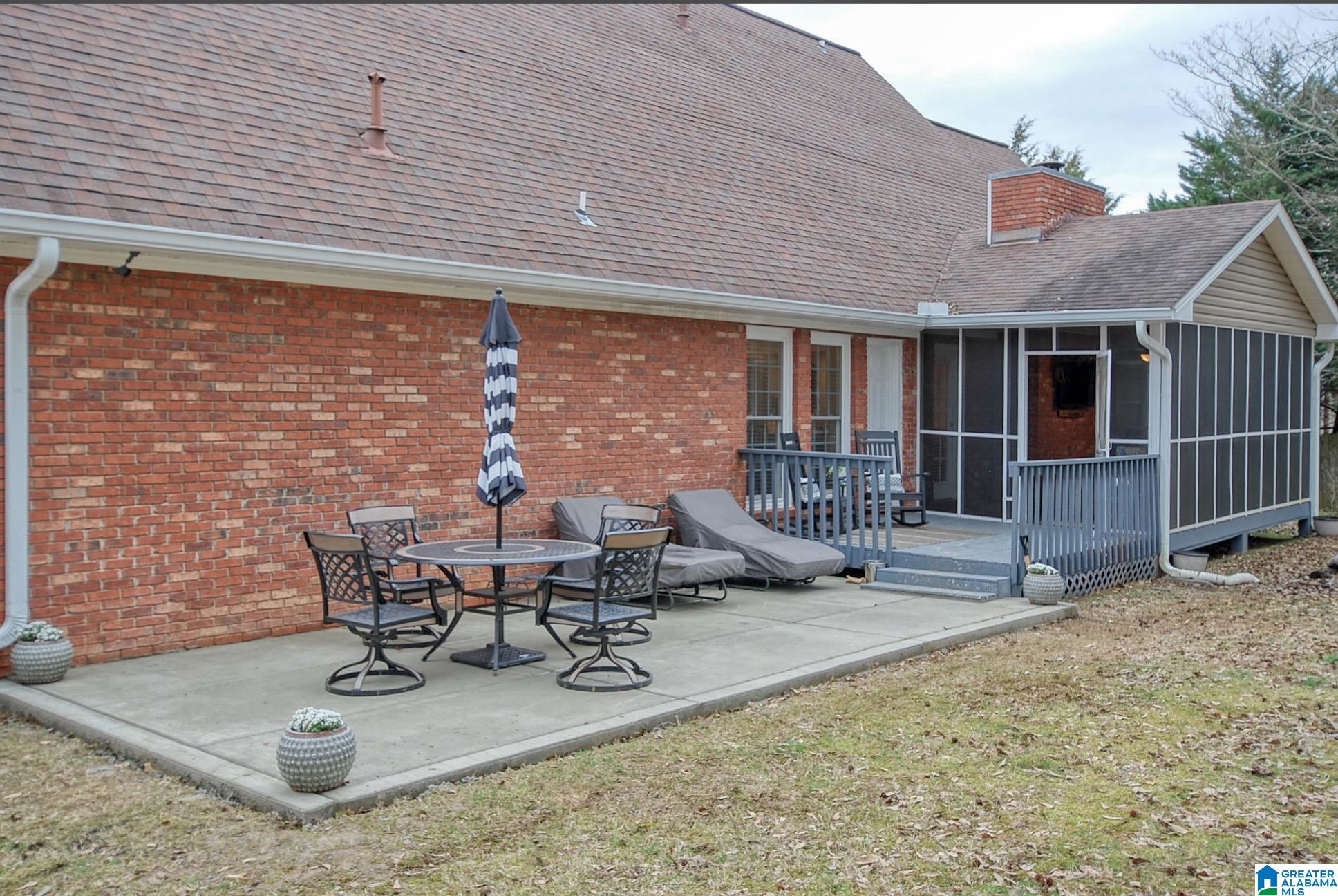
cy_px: 448
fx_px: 1116
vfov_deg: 43.7
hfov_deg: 61.9
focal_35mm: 30
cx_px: 669
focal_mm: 20
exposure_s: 1/15
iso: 400
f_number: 8
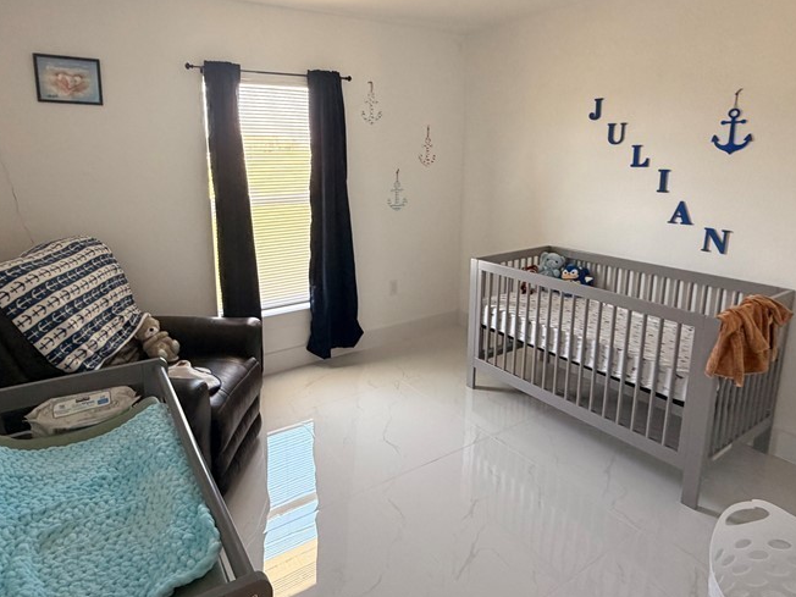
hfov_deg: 76.2
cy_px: 250
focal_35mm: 22
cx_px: 363
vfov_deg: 60.7
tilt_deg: -11.4
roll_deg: +0.7
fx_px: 506
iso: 250
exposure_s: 1/60
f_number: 2.2
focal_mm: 2.22
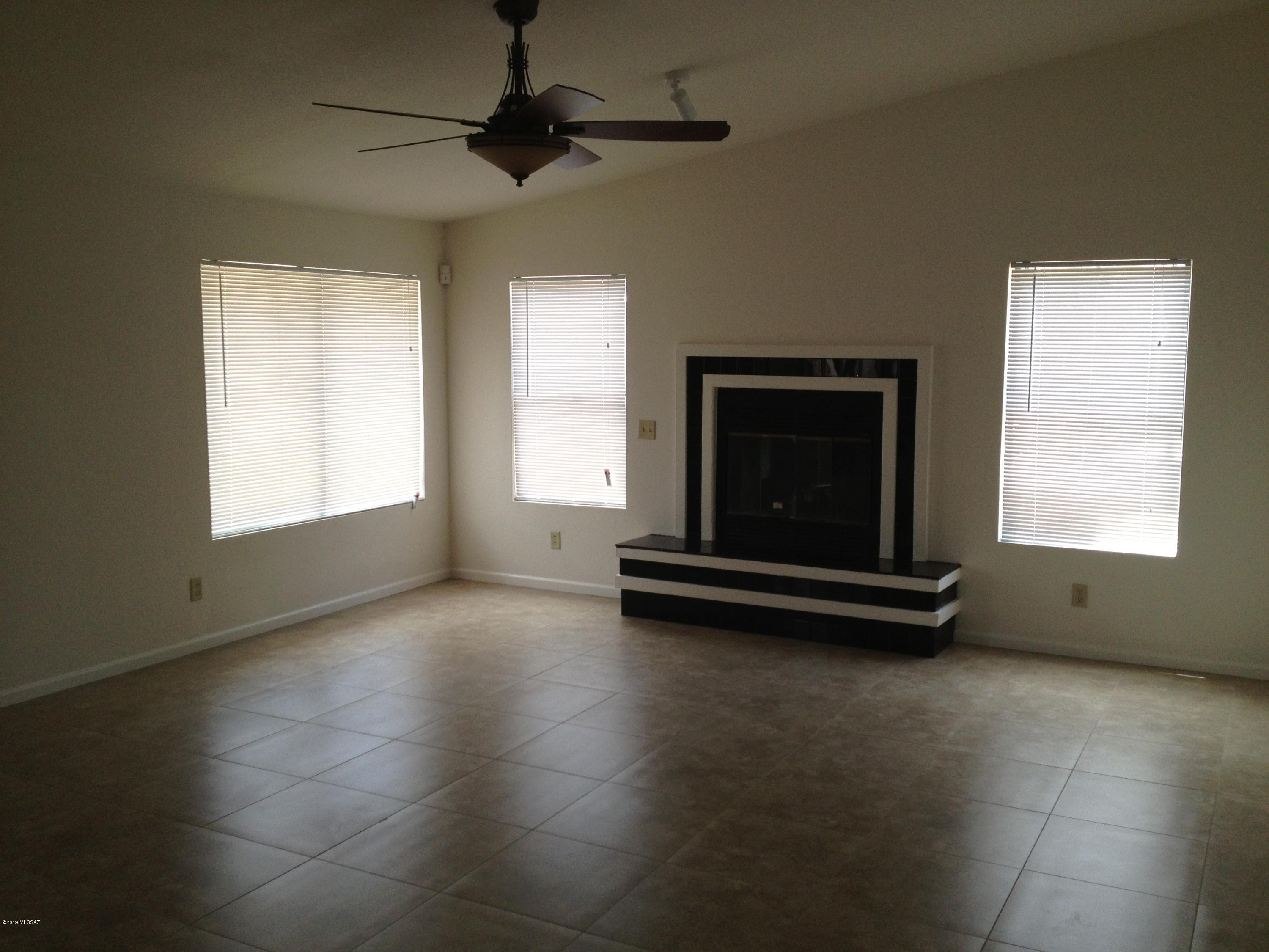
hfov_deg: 52.6
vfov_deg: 40.7
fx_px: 1283
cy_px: 476
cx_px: 634
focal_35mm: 35
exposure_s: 1/120
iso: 80
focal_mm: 4.28
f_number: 2.4
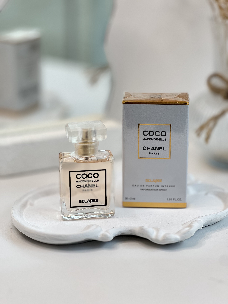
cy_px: 152
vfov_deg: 25.3
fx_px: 676
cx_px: 114
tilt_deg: -18.3
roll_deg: -1.3
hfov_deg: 19.1
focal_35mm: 77
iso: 80
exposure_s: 1/100
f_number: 2.8
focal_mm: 9
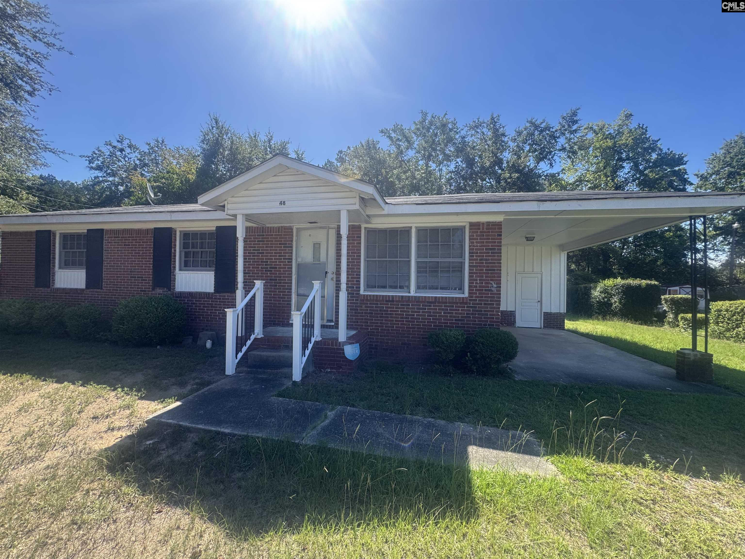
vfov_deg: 85.7
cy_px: 280
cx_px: 372
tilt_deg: +0.3
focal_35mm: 14
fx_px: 301
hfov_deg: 102.1
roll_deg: -0.7
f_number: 2.2
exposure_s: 1/596
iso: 40
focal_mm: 2.22
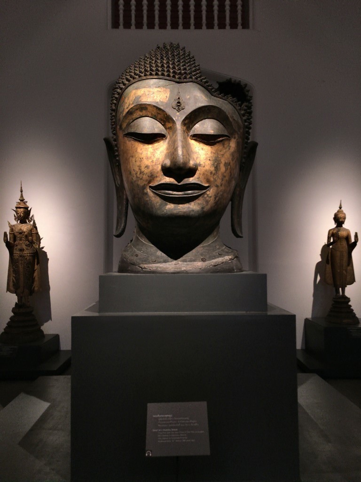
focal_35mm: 29
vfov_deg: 61.7
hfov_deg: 48.2
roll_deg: -0.1
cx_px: 180
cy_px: 241
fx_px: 403
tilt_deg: +2.4
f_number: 2.2
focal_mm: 4.15
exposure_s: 1/20
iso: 160
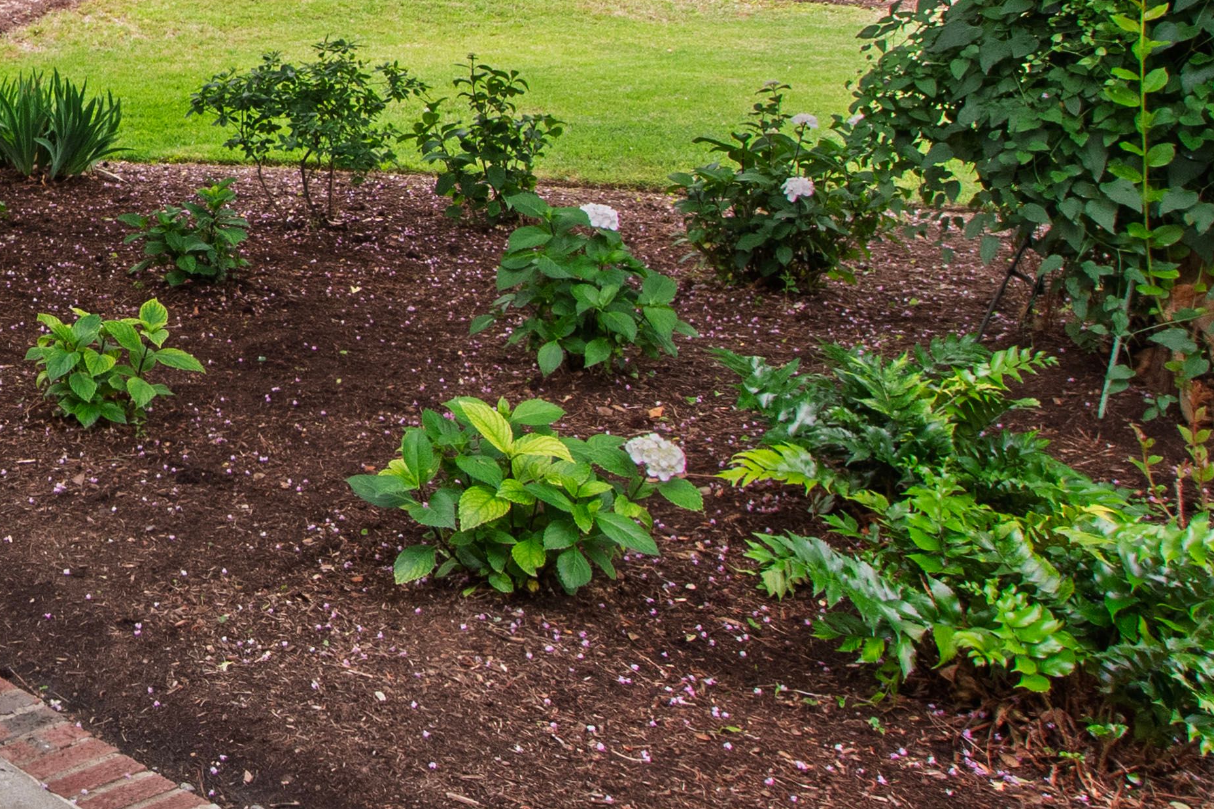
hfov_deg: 36.7
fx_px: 1517
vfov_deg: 27.8
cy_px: -26
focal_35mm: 45
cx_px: -124
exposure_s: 1/100
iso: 500
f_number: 8
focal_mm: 10
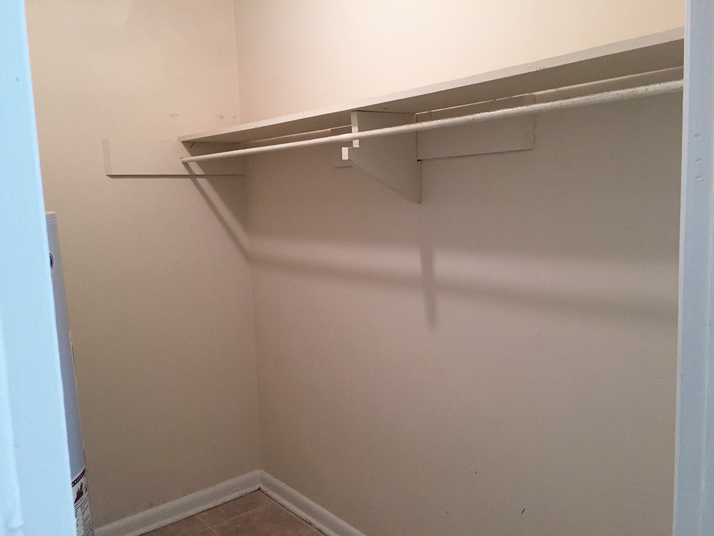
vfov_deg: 48.2
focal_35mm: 29
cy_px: 268
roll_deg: +1.6
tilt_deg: -6.6
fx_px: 598
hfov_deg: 61.7
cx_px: 357
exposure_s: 1/30
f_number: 2.2
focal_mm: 4.15
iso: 125
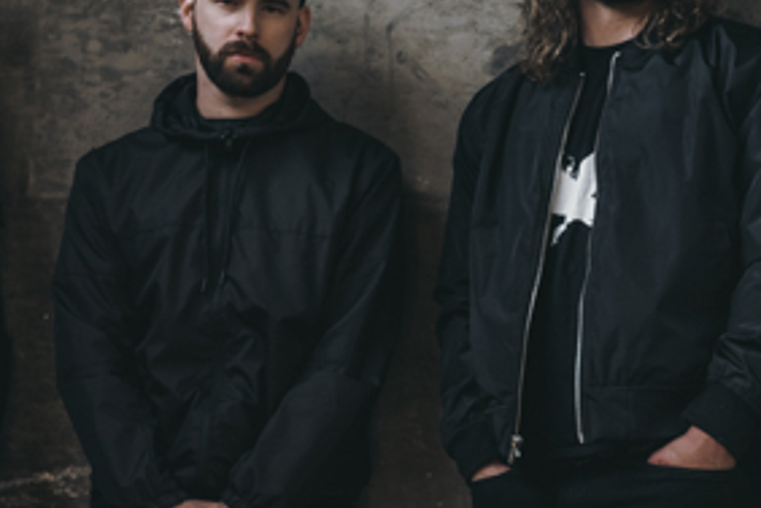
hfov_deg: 38.9
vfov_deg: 26.4
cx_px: 399
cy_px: 316
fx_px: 1078
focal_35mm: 51
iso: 500
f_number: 2.8
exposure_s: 1/250
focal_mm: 24
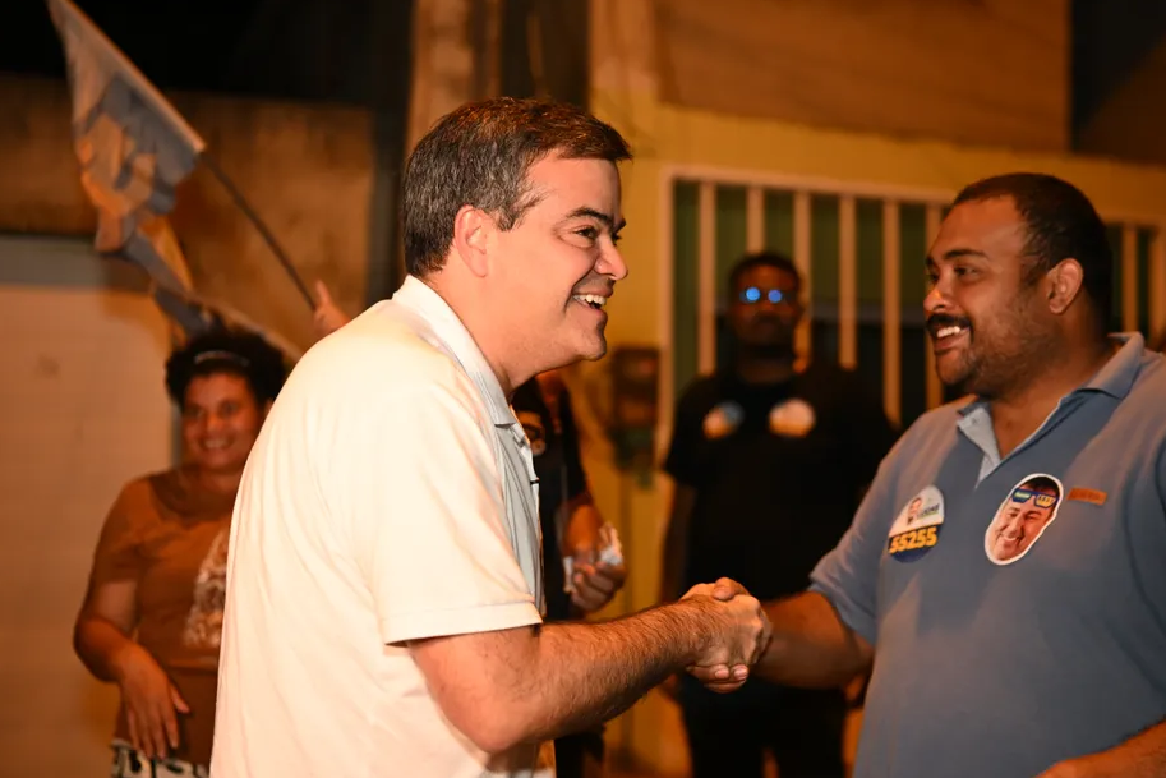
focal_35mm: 46
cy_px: 464
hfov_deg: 42.7
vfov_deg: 29.2
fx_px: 1490
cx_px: 627
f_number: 1.4
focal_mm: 35
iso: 640
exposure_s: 1/200
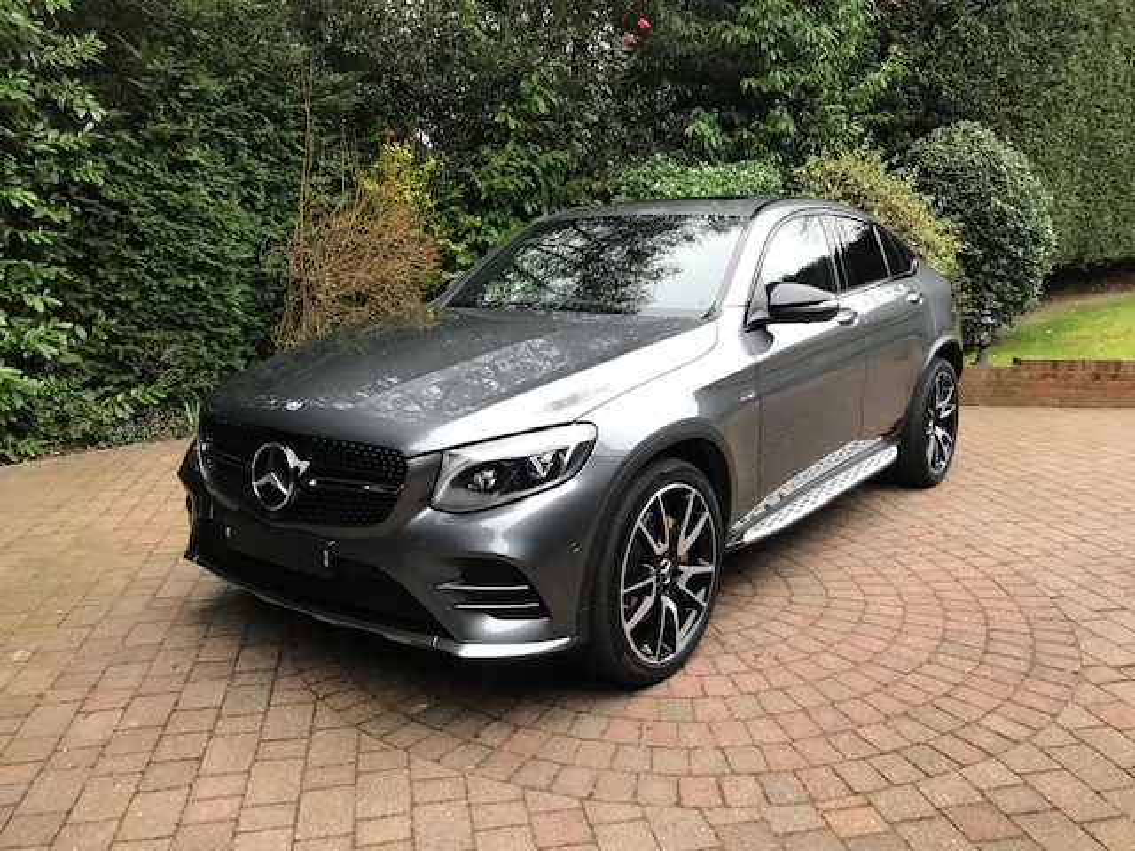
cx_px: 568
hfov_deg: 63.4
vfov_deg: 49.7
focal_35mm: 28
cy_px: 426
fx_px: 918
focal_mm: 3.99
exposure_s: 1/17
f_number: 1.8
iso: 40
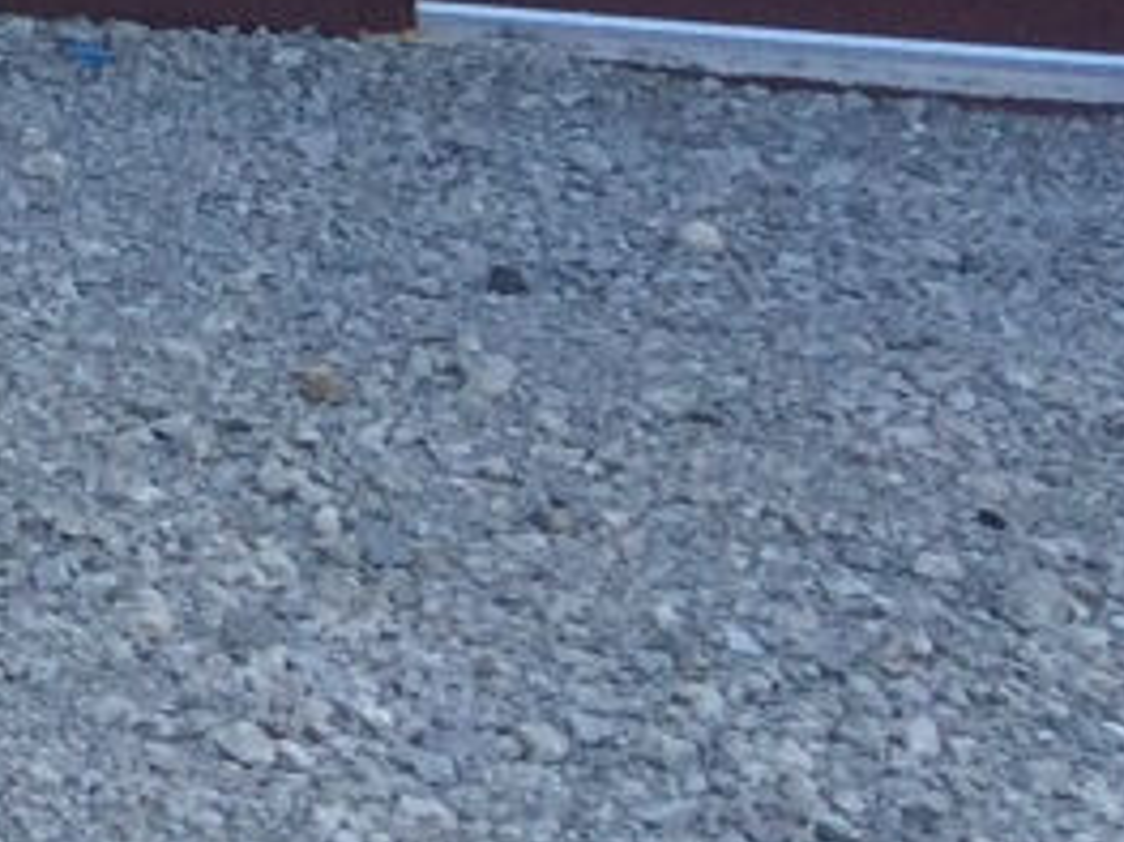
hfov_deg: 9.4
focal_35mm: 180
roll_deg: -0.1
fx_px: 5842
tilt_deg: -3.2
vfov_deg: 7.7
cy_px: -1171
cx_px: -1868
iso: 32
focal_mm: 4.15
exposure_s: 1/436
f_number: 2.2
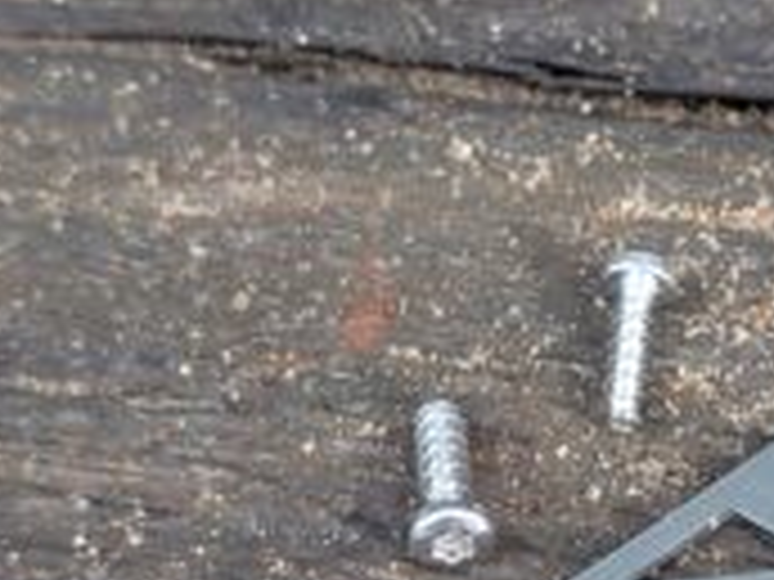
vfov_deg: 14.7
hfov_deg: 19.2
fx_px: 2236
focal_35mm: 100
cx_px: 752
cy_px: 513
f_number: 1.68
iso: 21
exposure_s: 1/82.8
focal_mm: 6.9
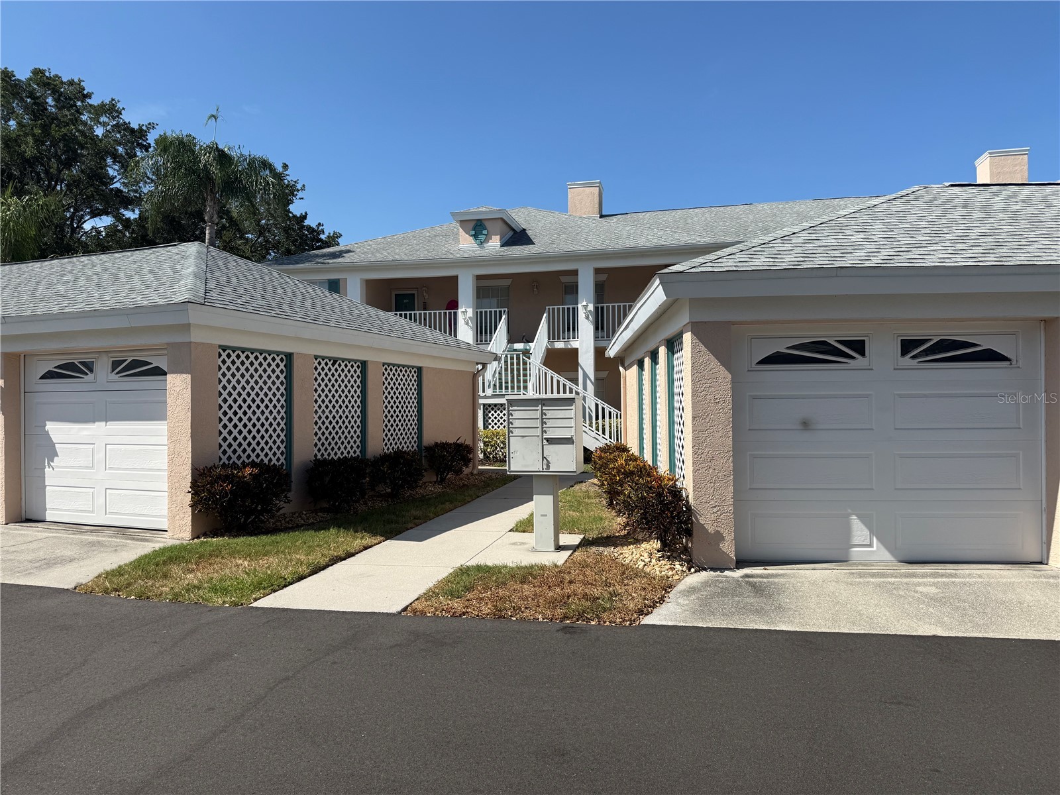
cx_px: 530
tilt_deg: +2.1
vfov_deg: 56.8
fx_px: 735
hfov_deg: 71.6
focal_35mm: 24
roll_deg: -2.4
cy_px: 398
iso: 80
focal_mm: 6.76
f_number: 1.78
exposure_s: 1/5714
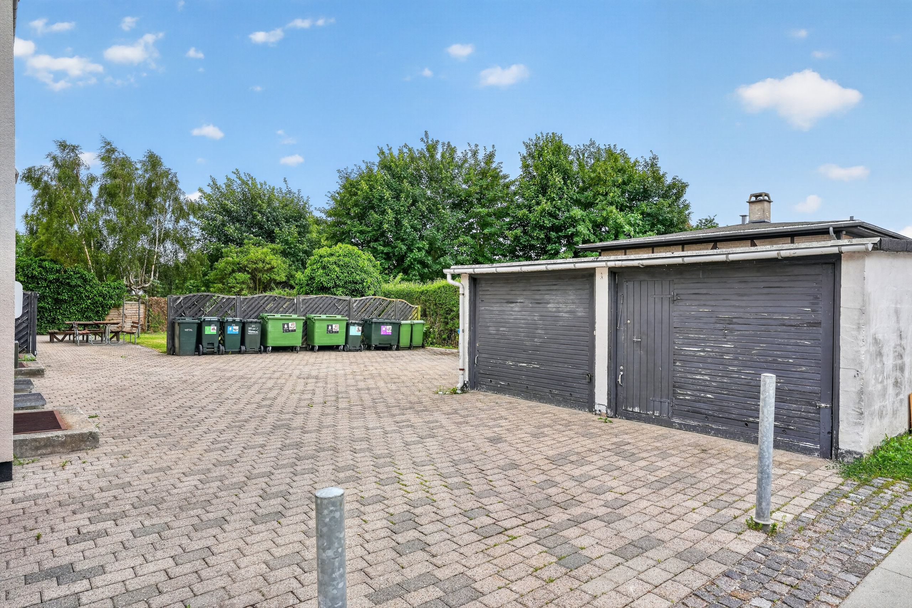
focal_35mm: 22
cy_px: 304
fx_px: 557
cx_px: 456
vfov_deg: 57.2
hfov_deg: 78.6
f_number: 8
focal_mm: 22
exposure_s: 1/100
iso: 400
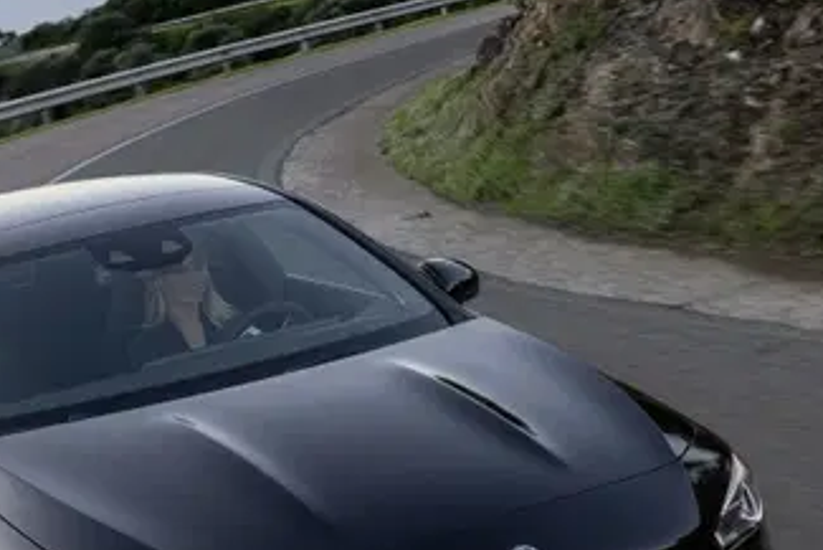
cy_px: 369
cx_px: 90
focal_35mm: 86
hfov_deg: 23.1
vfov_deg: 15.9
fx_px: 1967
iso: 200
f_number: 11
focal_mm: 35
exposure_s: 1/15
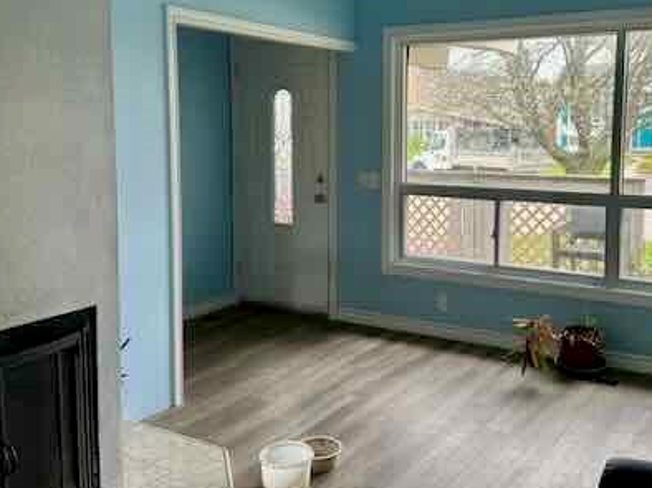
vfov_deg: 36.6
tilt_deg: -5.9
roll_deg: -0.5
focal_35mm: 39
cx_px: 381
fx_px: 734
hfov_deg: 47.7
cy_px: 182
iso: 80
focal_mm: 6.86
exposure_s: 1/121
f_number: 1.78
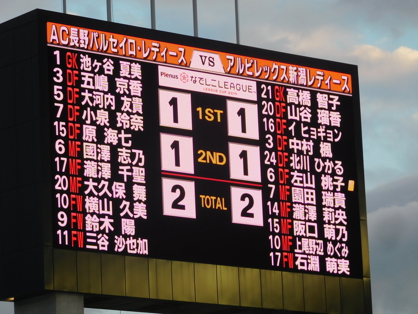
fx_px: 2415
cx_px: 209
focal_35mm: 200
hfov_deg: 9.9
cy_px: 157
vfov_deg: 7.4
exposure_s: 1/80
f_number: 5.4
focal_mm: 35.7
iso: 125
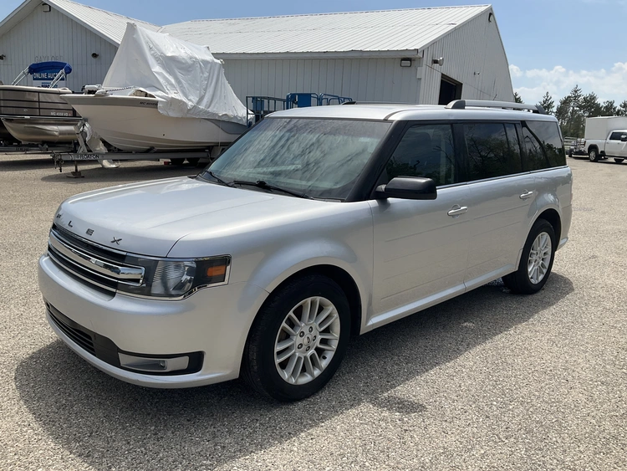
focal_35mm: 29
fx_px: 525
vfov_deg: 48.3
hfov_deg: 61.6
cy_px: 236
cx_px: 314
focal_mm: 3
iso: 25
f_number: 1.8
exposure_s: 1/2801
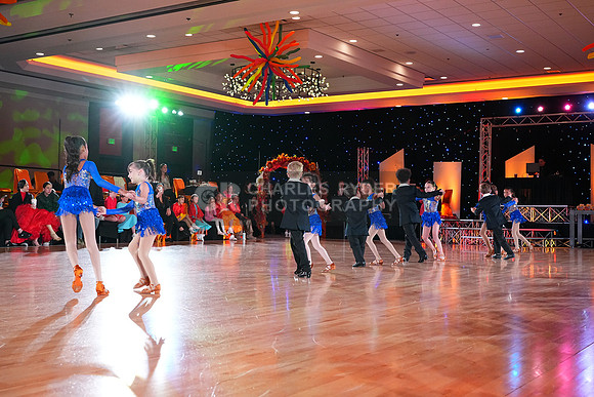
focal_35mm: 42
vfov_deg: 31.9
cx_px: 297
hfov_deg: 46.4
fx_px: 693
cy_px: 198
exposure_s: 1/400
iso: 5000
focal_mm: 42
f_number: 5
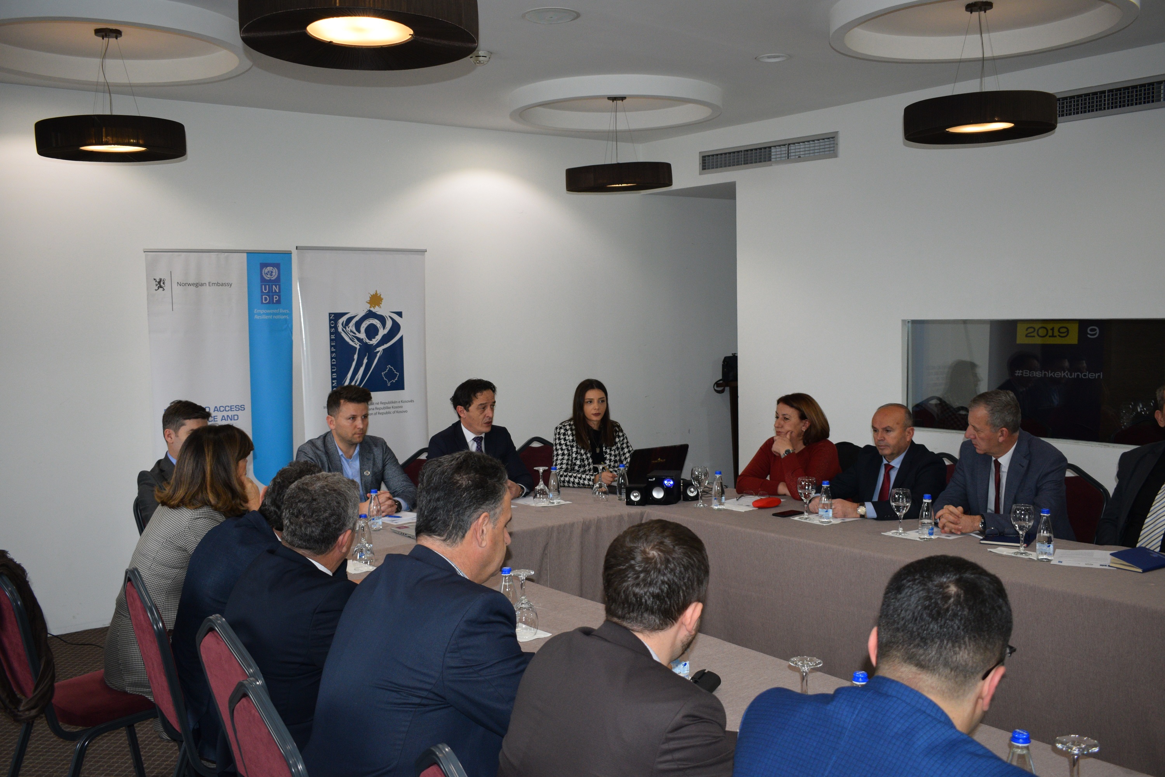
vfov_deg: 36.9
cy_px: 388
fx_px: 1165
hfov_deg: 53.1
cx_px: 582
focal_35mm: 36
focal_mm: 24
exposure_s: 1/80
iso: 800
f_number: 4.5
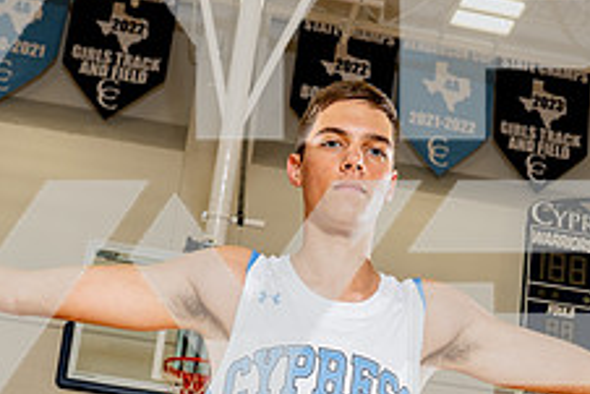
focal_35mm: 77
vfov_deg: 17.6
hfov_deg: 26.2
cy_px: 320
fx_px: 1263
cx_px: 358
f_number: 5.6
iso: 400
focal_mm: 30
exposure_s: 1/250
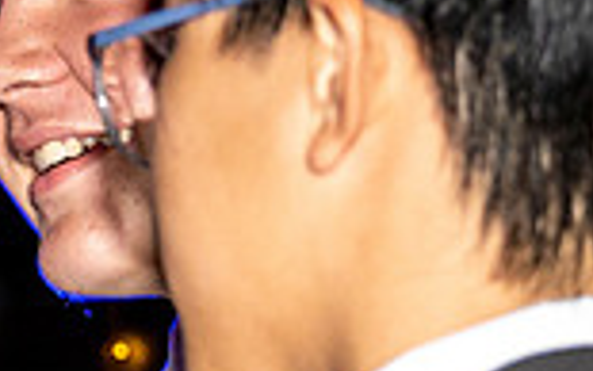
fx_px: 4737
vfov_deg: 4.5
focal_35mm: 293
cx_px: -765
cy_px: 553
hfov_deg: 6.8
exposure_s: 1/100
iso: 1250
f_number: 4
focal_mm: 47
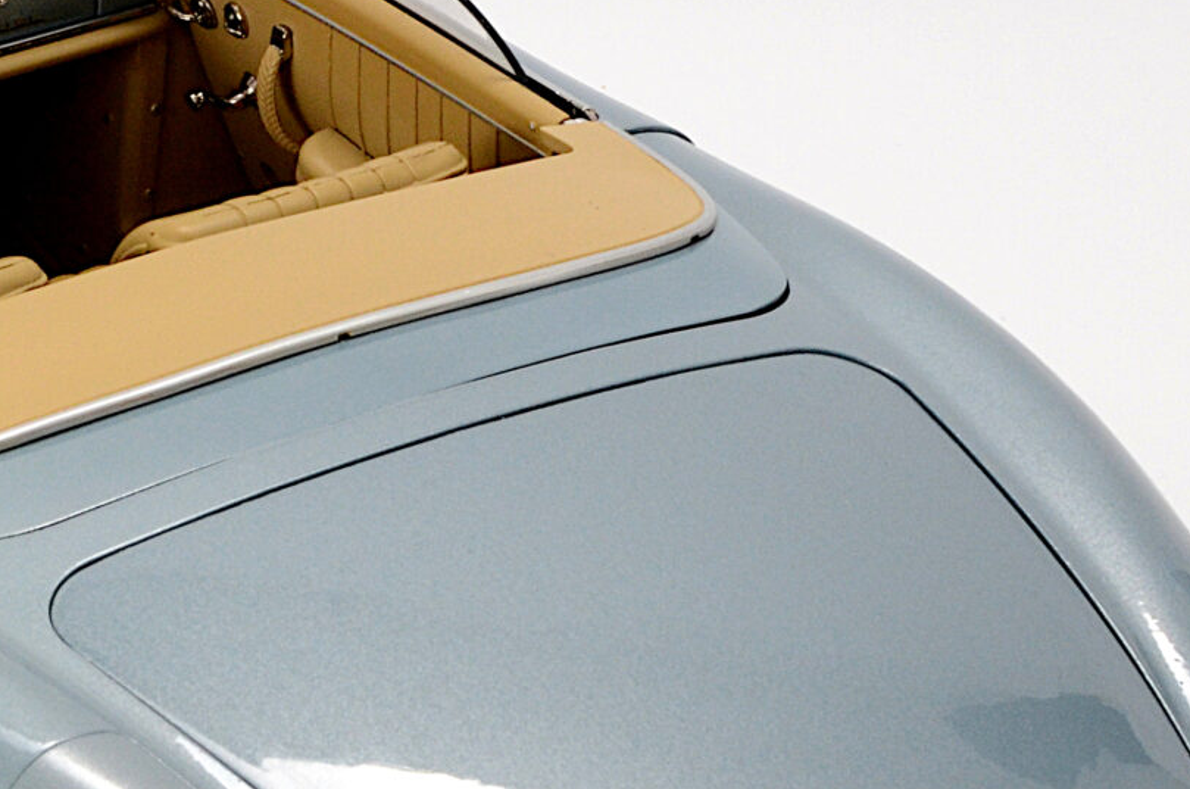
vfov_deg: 6.4
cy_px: 498
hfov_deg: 9.6
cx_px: -143
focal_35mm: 214
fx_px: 7046
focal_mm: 45
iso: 800
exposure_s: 1/20
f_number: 18
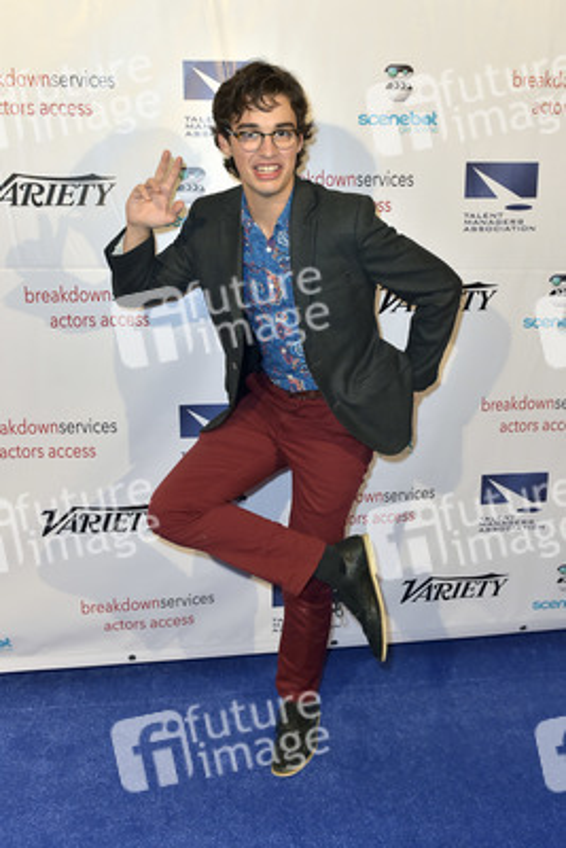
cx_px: 283
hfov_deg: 41.1
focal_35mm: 32
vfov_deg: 58.7
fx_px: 754
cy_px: 424
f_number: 4.5
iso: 400
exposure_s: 1/320
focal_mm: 32
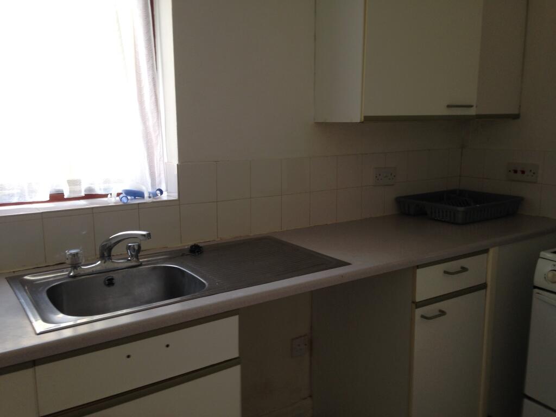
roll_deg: +1.5
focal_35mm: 33
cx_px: 278
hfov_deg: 55.4
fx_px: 530
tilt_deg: -11.4
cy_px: 208
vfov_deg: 42.9
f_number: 2.4
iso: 50
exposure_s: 1/30
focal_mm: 4.12
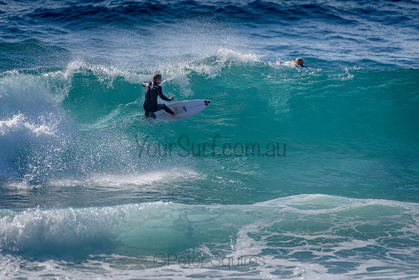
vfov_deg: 2.2
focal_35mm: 613
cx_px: 162
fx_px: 7138
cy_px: 120
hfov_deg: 3.4
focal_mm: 500
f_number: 5.6
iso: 125
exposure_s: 1/2000
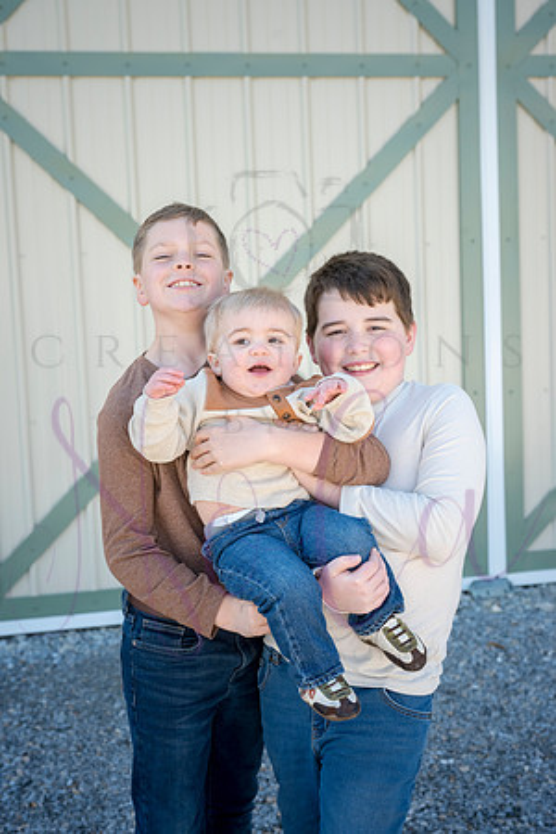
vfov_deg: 38.9
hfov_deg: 26.5
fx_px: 1181
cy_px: 417
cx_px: 278
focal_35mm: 51
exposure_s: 1/640
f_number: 5
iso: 400
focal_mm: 51
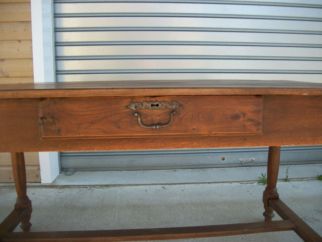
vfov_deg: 44.2
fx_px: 298
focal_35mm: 32
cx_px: 161
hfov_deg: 56.8
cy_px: 121
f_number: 2.9
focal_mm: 5.7
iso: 80
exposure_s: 1/250
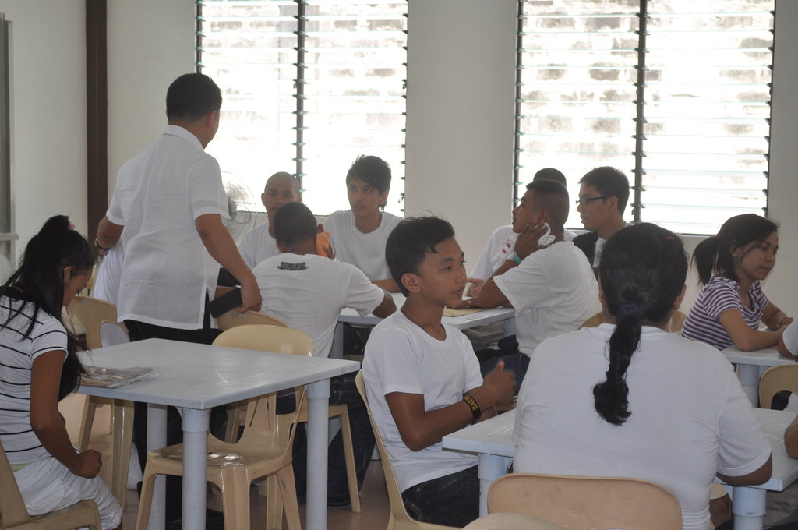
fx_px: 1528
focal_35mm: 69
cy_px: 265
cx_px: 399
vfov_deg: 19.7
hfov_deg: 29.3
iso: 500
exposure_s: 1/125
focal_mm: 46
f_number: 5.3
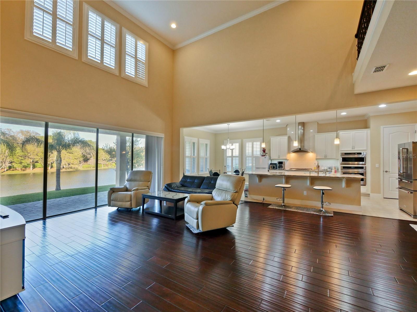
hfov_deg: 102.1
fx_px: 169
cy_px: 156
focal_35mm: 14
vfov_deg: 85.6
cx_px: 208
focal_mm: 7
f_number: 4
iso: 1000
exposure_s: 1/60
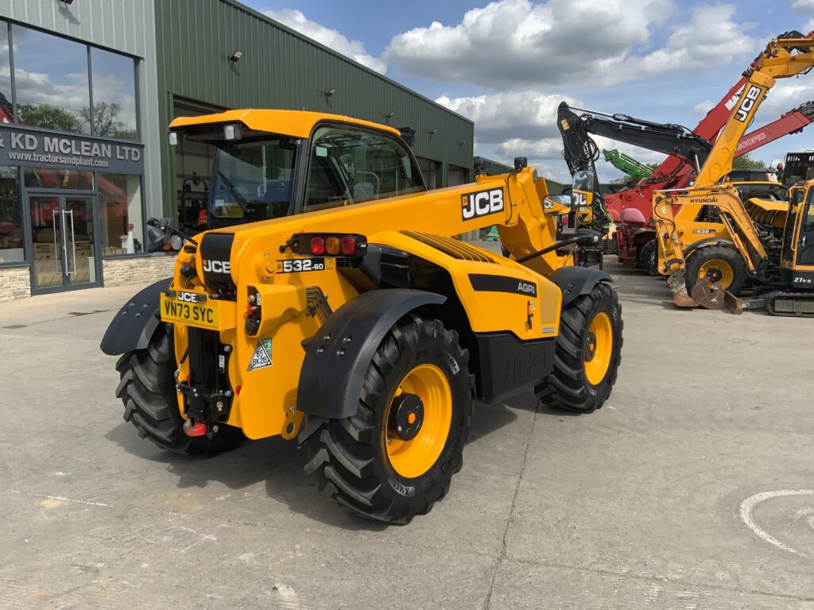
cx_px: 407
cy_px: 305
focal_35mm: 29
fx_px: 682
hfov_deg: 61.7
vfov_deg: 48.2
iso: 16
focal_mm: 3
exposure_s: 1/1675
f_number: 1.8
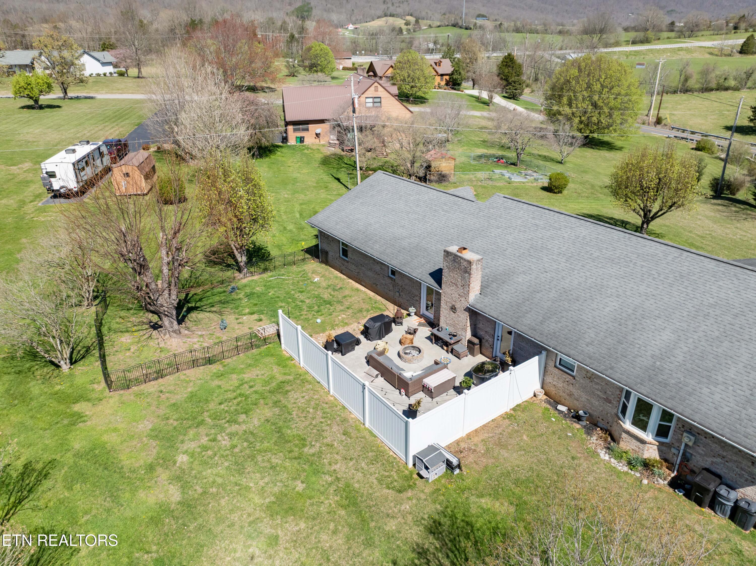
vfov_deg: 56.8
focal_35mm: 24
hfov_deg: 71.6
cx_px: 378
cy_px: 283
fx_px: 524
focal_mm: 12.29
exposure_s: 1/160
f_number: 2.8
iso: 140
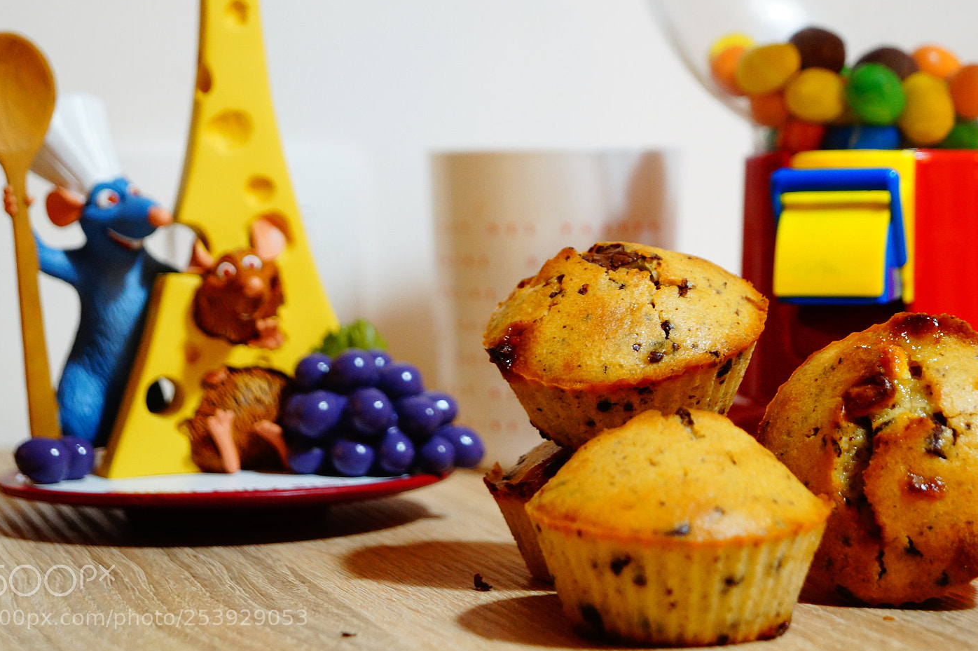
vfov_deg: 14.4
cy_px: 300
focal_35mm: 95
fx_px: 2568
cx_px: 502
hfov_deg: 21.6
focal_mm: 55
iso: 800
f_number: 5.6
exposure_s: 1/13
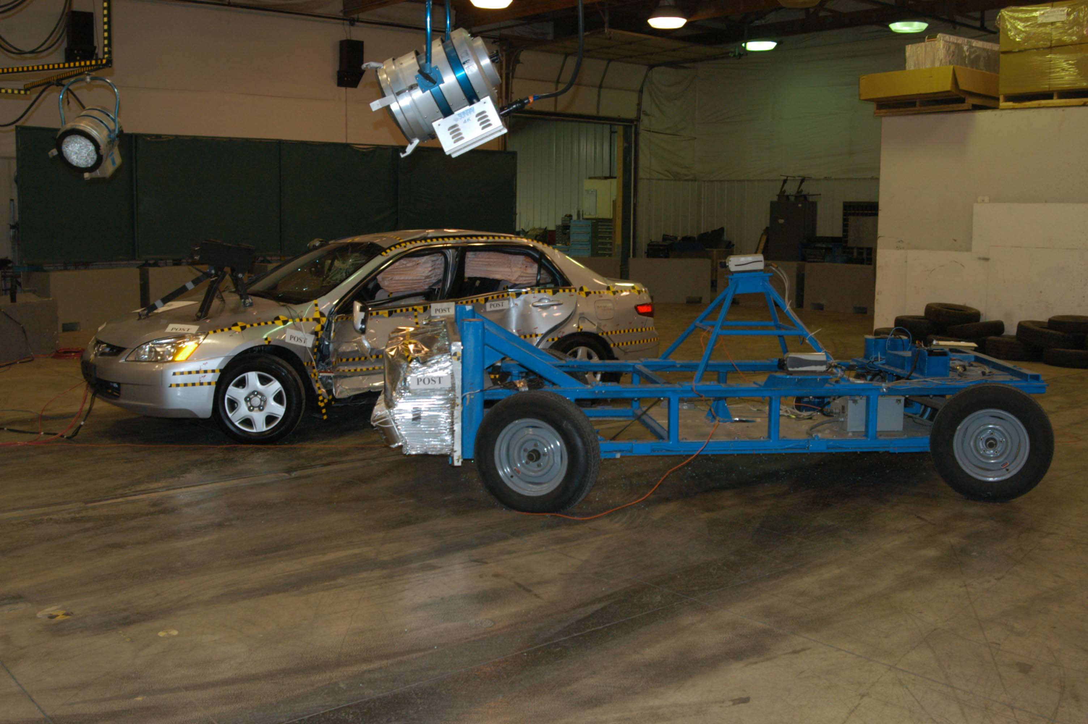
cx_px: 544
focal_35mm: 36
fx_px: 1087
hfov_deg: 53.2
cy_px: 362
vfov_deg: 36.8
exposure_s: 1/60
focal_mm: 24
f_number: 5.6
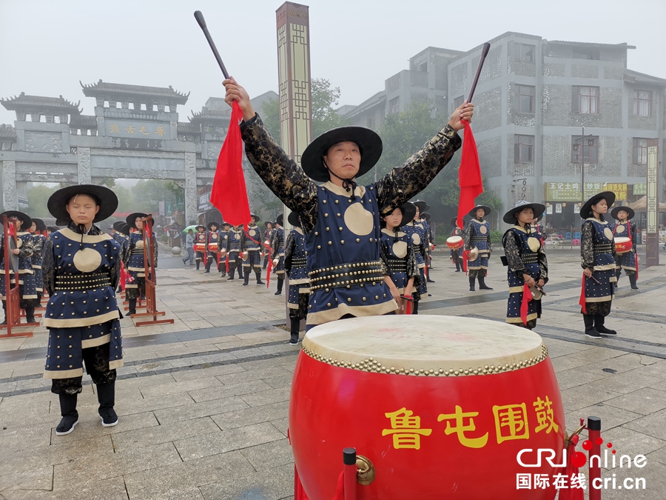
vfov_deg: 51.4
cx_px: 333
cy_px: 250
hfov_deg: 65.3
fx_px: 519
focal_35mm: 27
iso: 50
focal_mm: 5.58
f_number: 1.8
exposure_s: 1/529
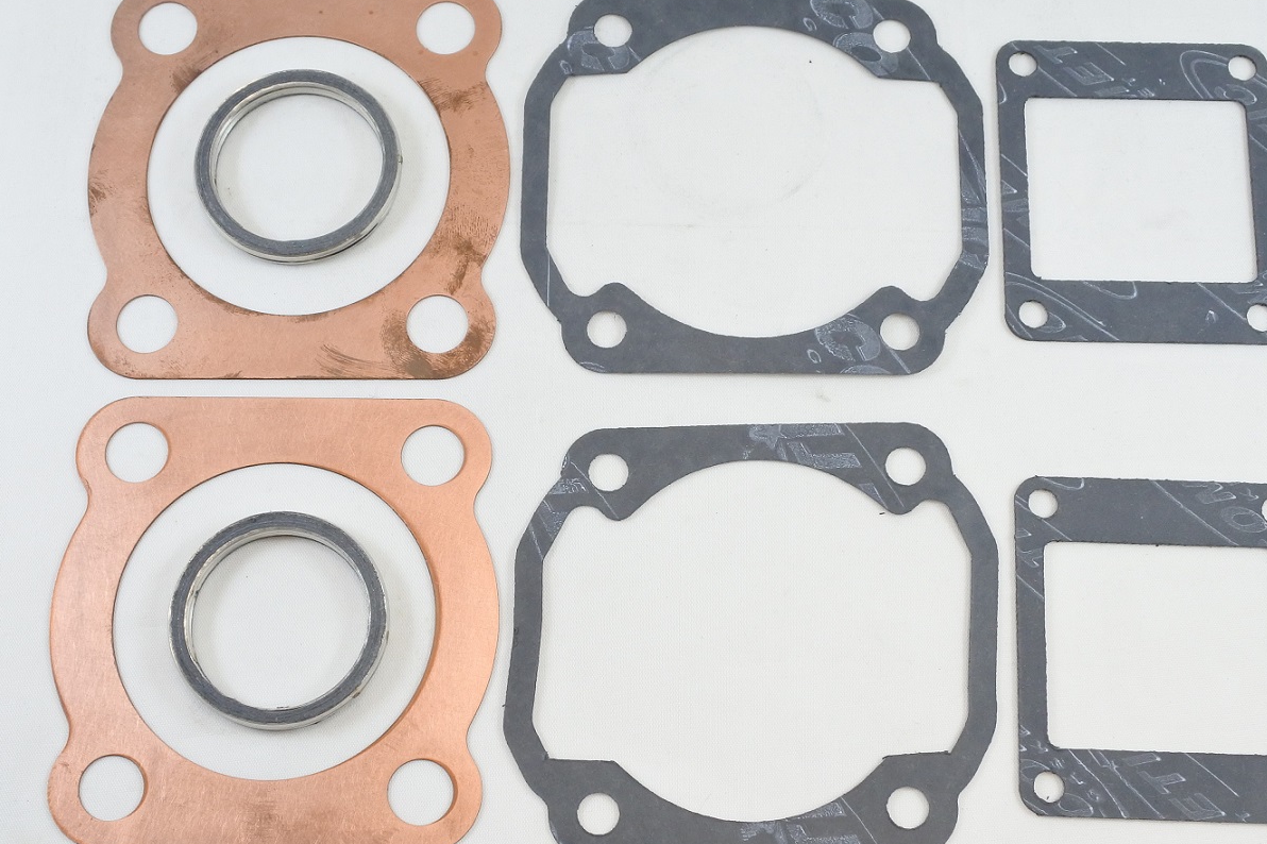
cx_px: 732
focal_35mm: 44
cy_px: 360
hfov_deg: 44.4
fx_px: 1548
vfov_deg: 30.5
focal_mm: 12.8
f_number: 4
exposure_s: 1/125
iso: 400
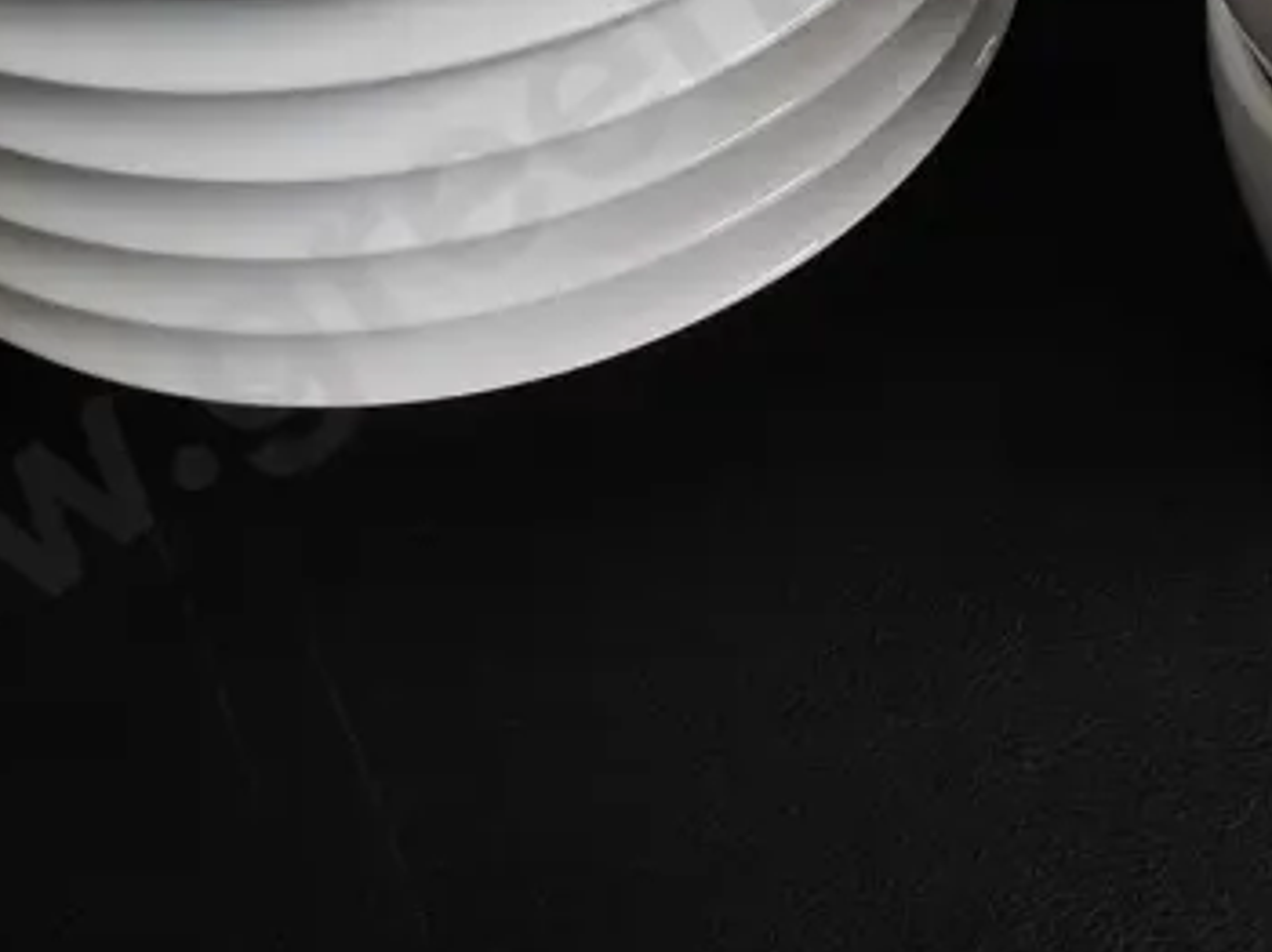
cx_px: 1116
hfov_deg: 24.1
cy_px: -287
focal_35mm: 79
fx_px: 2901
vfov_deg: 17.5
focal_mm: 2.87
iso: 40
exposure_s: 1/100
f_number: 2
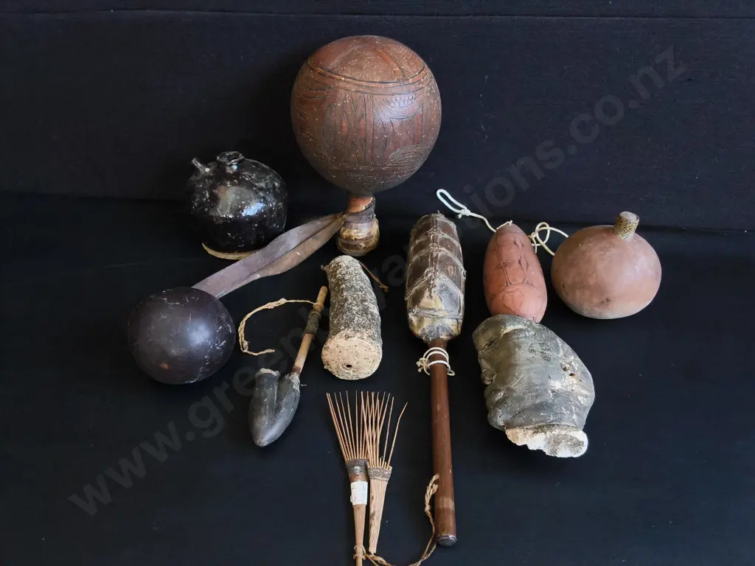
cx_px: 378
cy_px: 283
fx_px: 589
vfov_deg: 51.4
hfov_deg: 65.3
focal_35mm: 27
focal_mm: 2.87
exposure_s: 1/100
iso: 200
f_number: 2
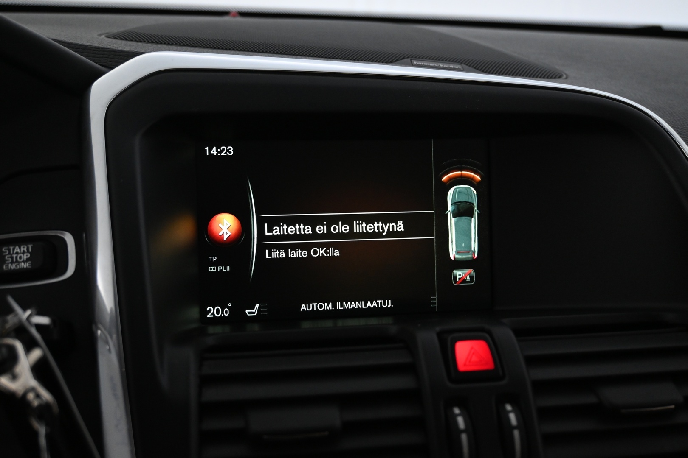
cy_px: 229
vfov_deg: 35.5
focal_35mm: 38
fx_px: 717
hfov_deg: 51.3
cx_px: 344
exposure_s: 1/40
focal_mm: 25
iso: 1800
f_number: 4.2
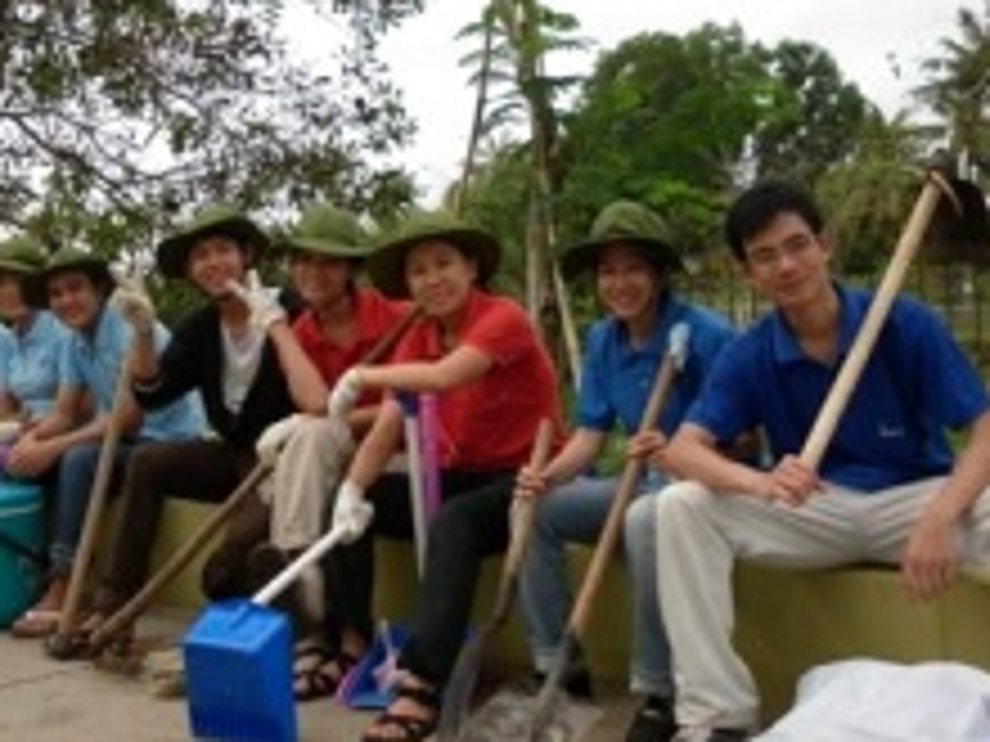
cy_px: 202
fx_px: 1630
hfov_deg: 33.5
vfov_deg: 25.4
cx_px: 333
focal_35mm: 57
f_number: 2.8
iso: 80
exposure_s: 1/500
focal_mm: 5
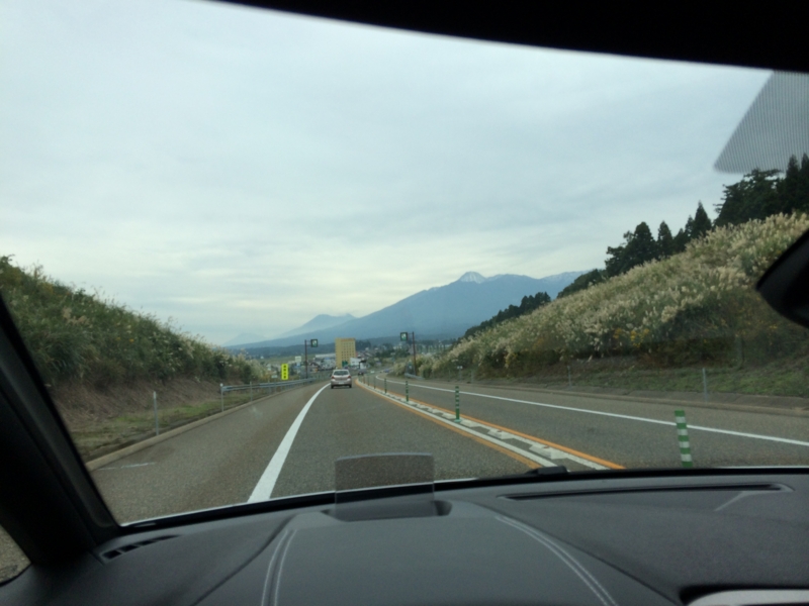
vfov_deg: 46.8
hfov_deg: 60.0
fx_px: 701
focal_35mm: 30
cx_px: 404
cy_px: 303
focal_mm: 4.12
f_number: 2.2
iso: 32
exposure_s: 1/855
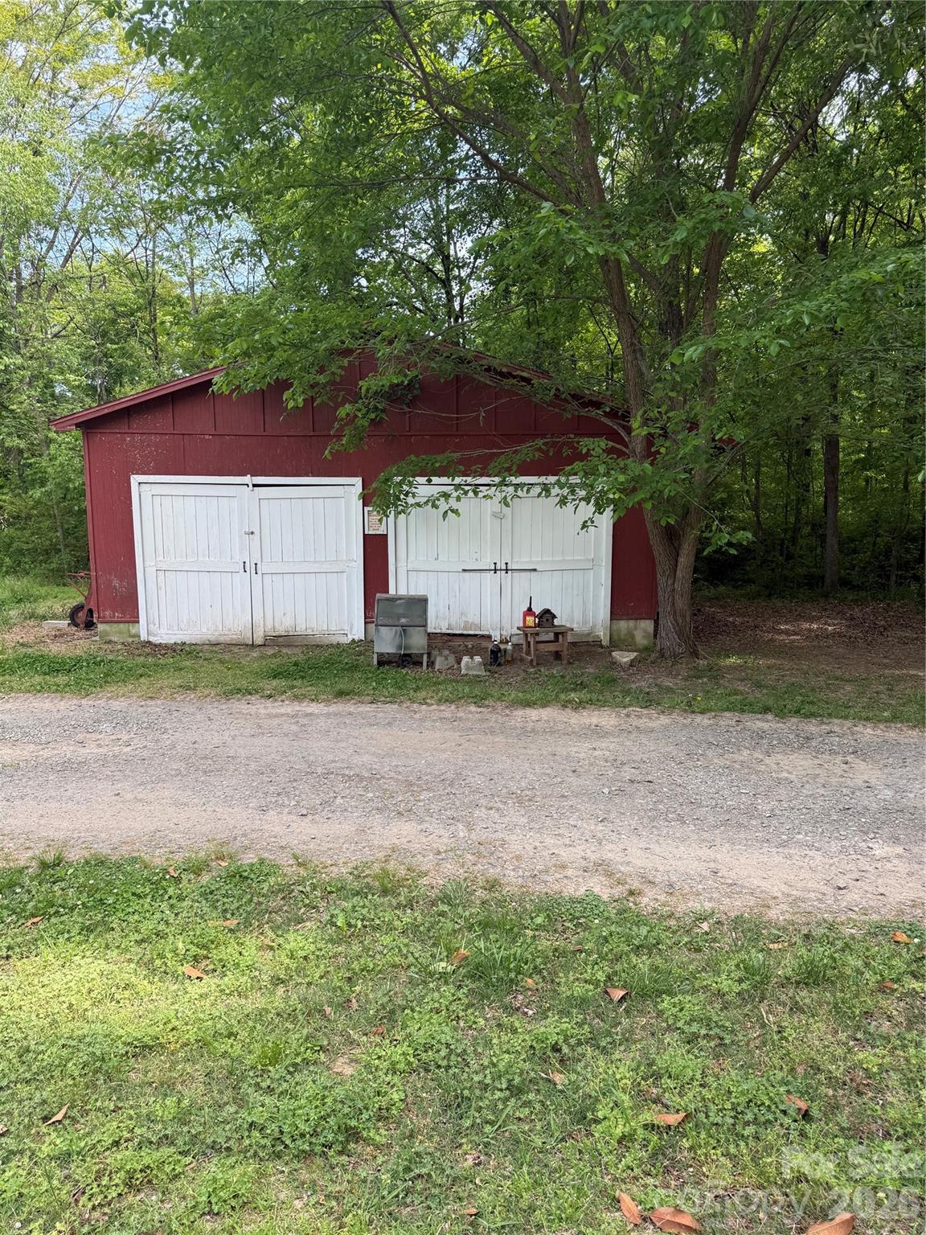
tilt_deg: -7.6
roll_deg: -0.4
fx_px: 856
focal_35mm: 24
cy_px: 618
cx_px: 463
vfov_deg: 71.6
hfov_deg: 56.8
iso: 80
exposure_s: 1/584
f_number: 1.78
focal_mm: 6.76
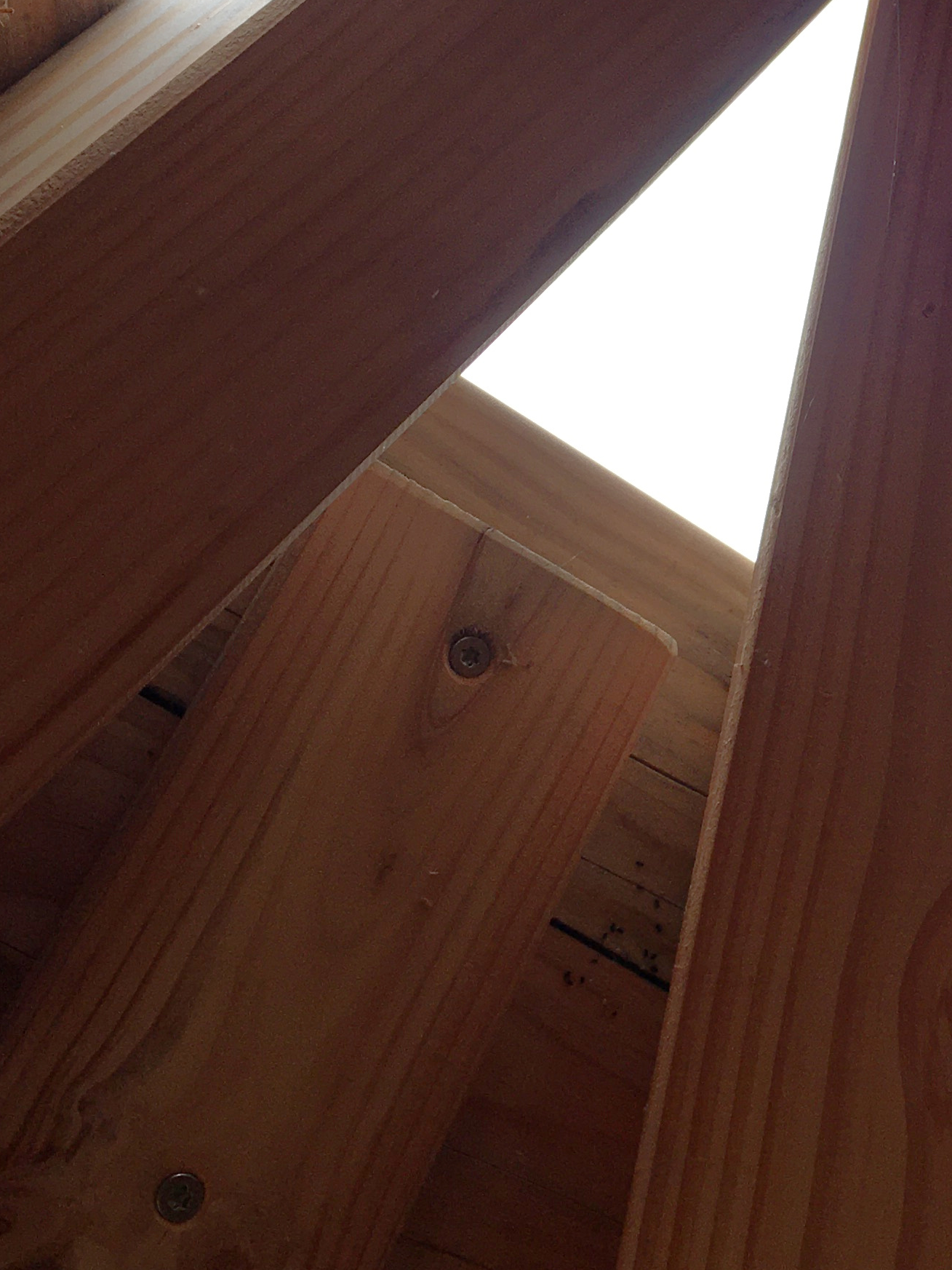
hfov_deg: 21.1
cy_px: 212
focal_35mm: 67
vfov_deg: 28.2
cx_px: 991
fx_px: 2457
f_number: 2.2
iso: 25
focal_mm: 4.15
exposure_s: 1/257
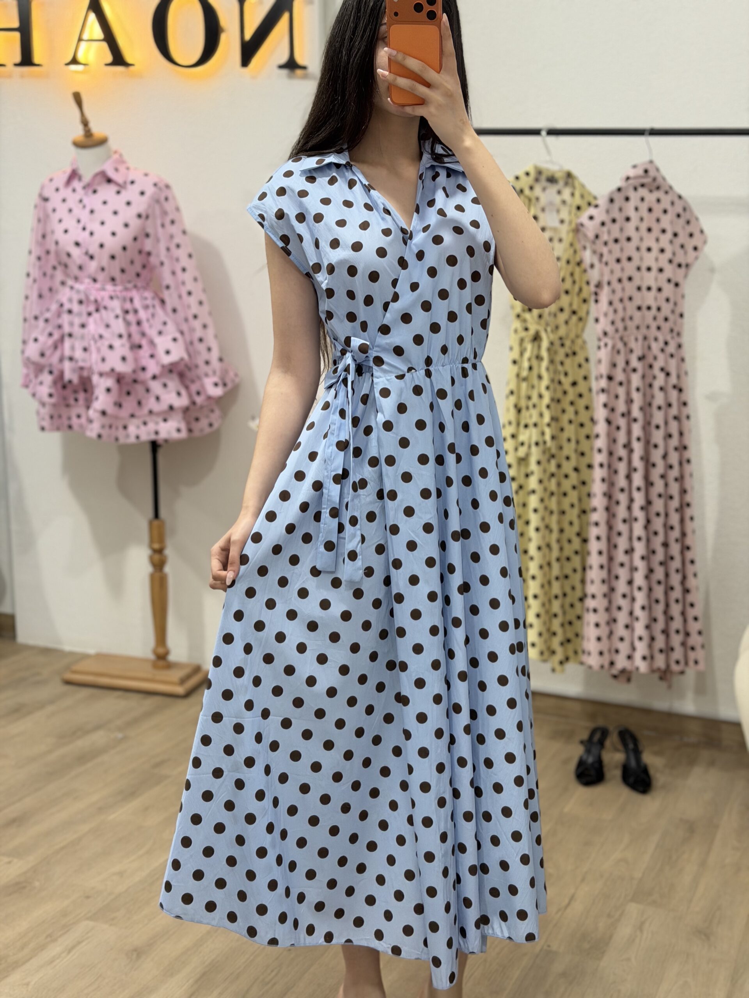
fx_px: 1385
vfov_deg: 39.7
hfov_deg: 30.3
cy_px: 499
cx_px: 374
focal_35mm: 48
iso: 125
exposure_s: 1/100
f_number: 1.78
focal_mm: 6.76
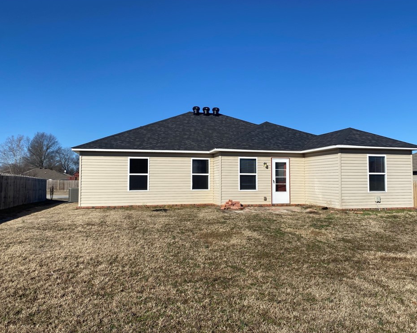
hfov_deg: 62.2
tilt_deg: +2.9
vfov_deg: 51.5
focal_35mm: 28
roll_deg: +0.5
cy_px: 166
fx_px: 345
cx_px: 222
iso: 32
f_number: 1.8
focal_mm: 4.25
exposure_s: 1/4115
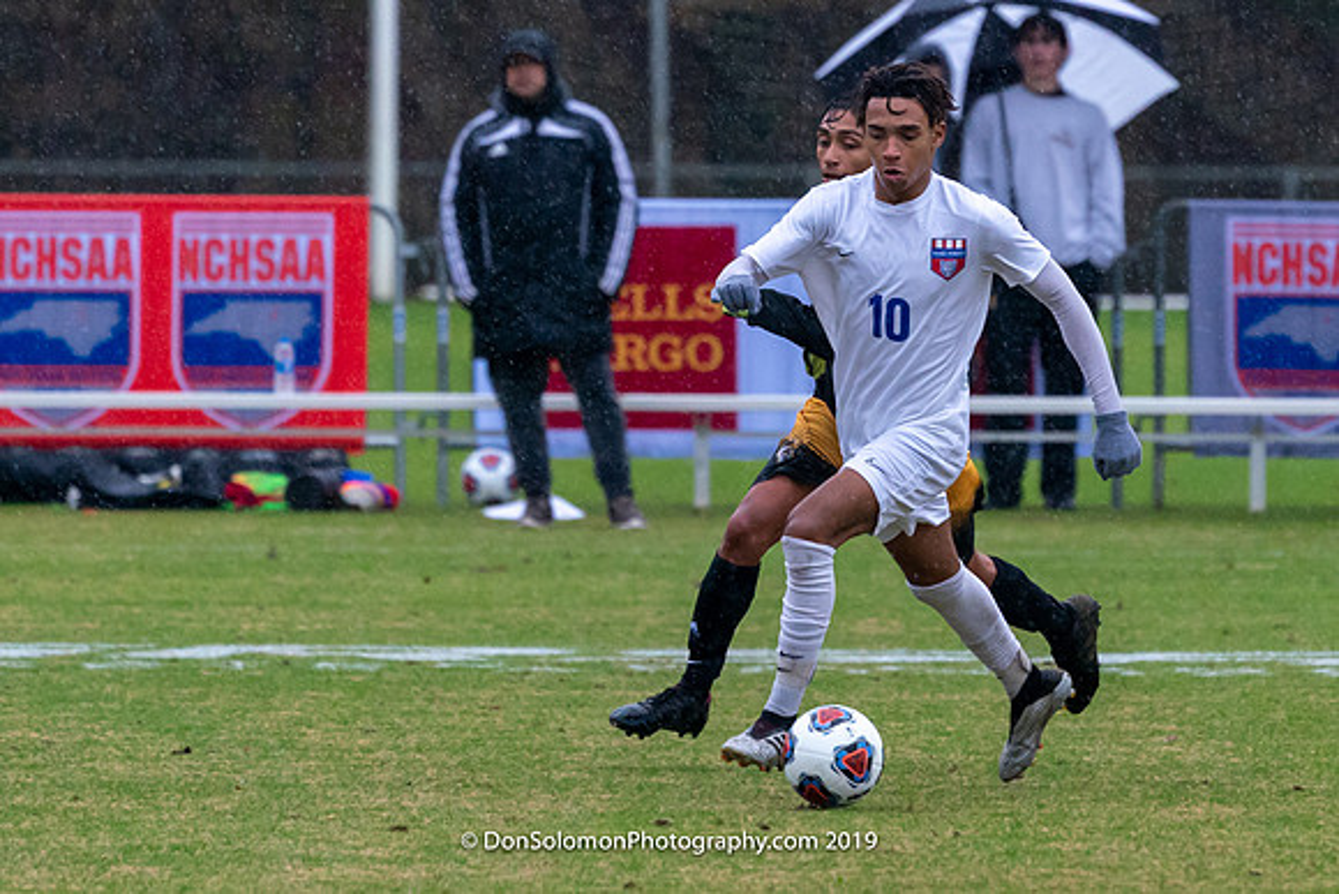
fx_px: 22978
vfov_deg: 2.2
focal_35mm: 618
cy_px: 375
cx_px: 1025
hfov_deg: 3.3
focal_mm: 315
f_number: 5.6
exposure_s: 1/1000
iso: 3200
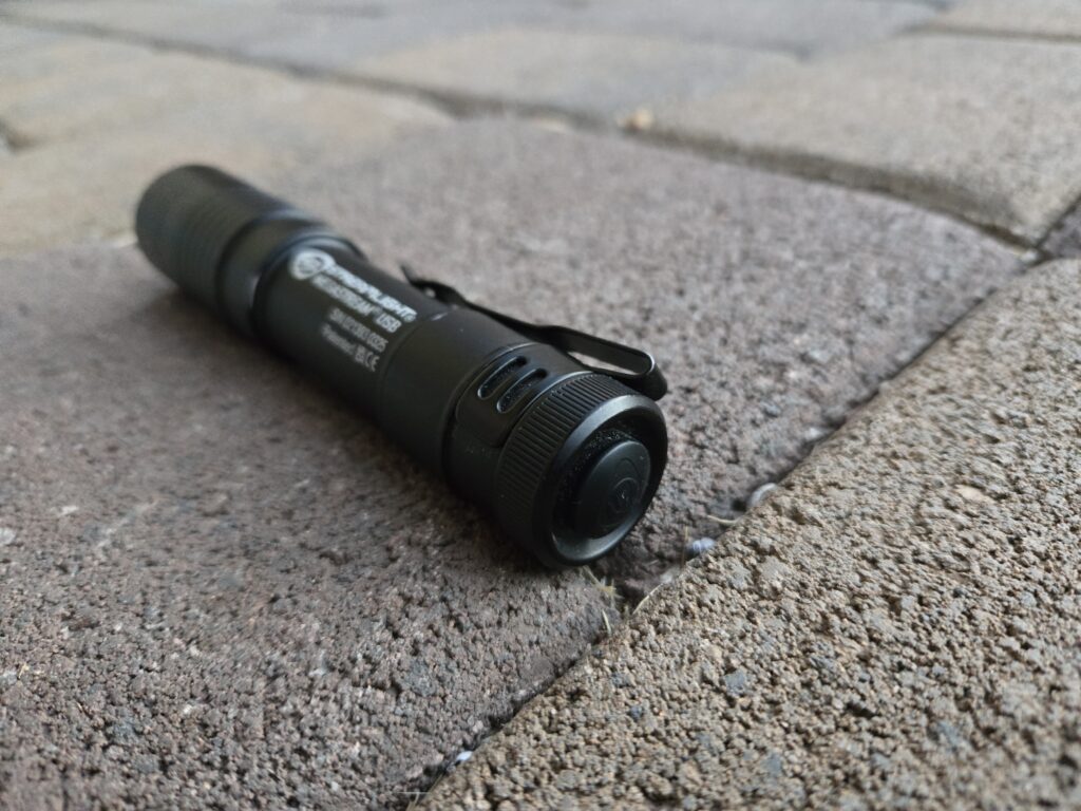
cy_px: 406
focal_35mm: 23
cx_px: 540
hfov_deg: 73.9
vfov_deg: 58.9
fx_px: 718
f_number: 1.8
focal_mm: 5.4
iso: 2000
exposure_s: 1/60
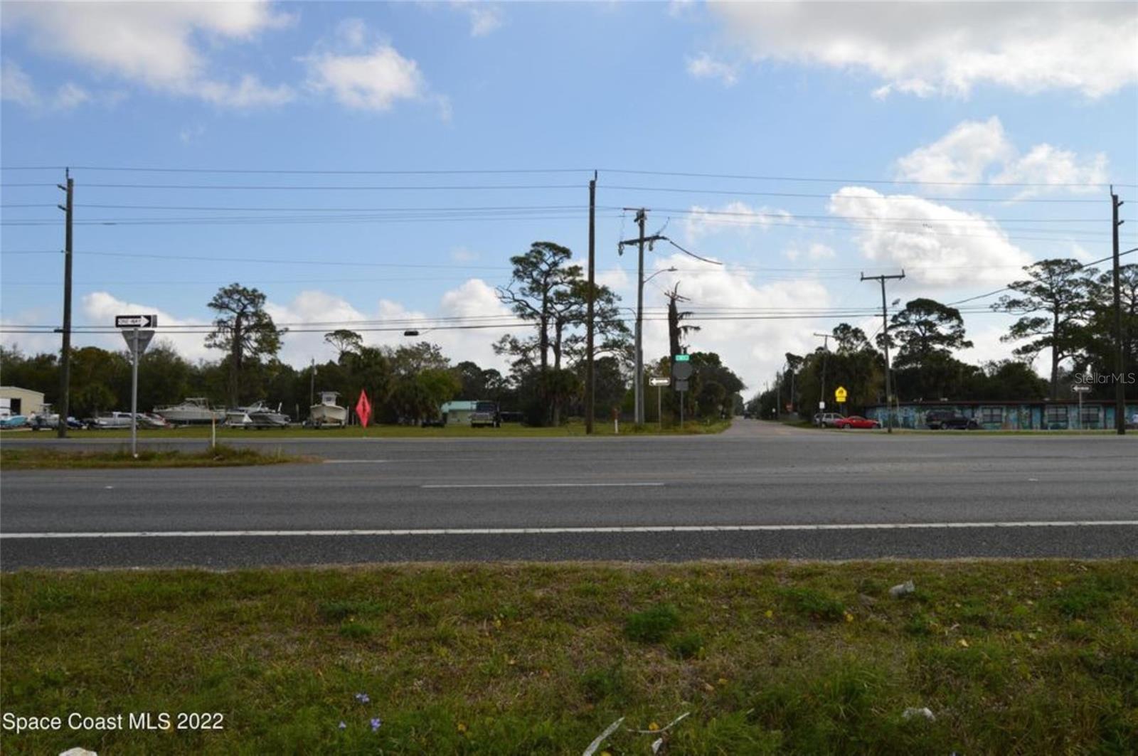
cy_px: 378
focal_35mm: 27
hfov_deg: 67.4
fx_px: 853
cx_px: 569
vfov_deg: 47.8
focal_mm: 18
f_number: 11
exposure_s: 1/200
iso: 100
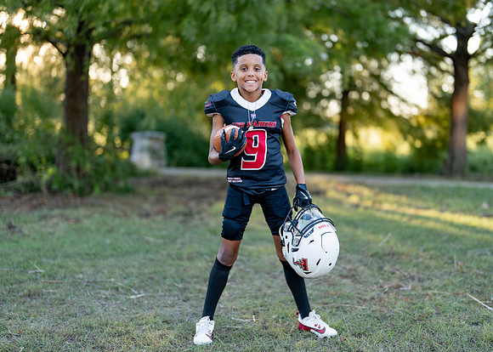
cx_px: 269
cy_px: 168
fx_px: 774
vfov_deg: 25.6
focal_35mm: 55
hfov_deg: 35.3
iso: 100
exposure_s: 1/500
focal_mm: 50
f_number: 1.2
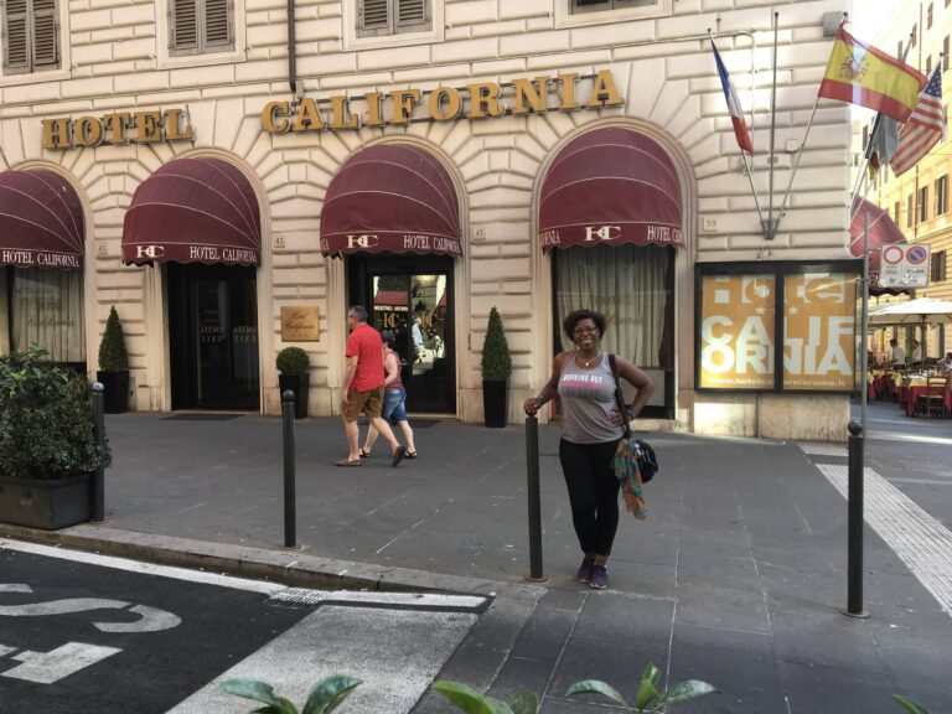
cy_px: 357
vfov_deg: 48.2
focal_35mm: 29
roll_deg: +1.3
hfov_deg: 61.7
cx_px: 476
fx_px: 798
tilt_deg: -4.2
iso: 25
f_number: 2.2
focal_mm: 4.15
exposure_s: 1/123
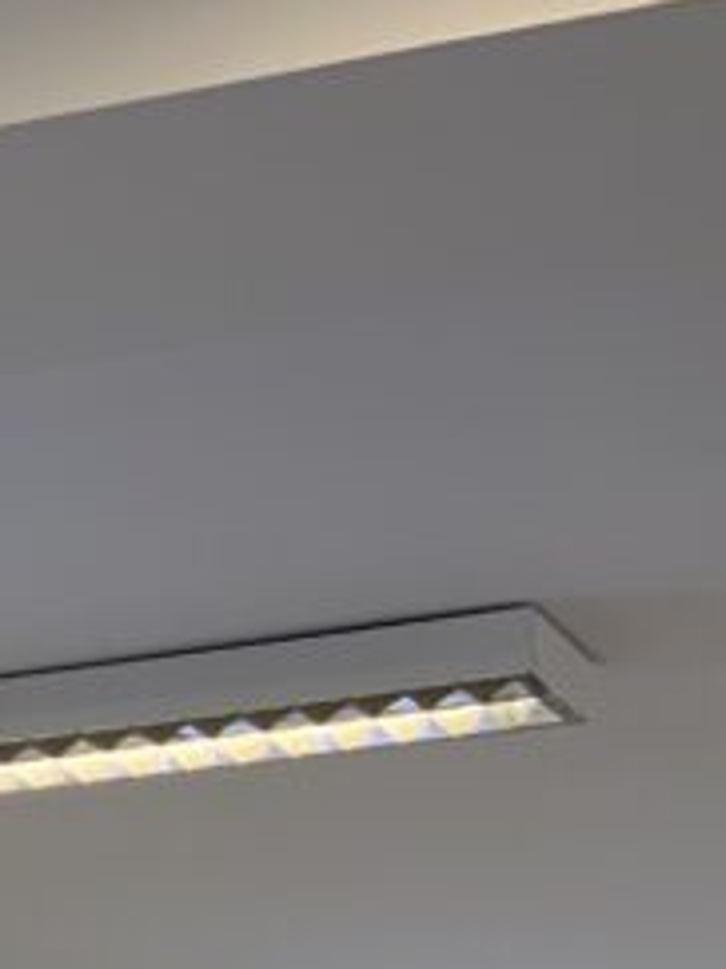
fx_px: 6129
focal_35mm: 219
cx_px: -415
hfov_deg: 6.7
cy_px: 1459
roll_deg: +1.3
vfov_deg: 8.8
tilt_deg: +8.2
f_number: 2.4
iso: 80
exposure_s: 1/100
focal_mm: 6
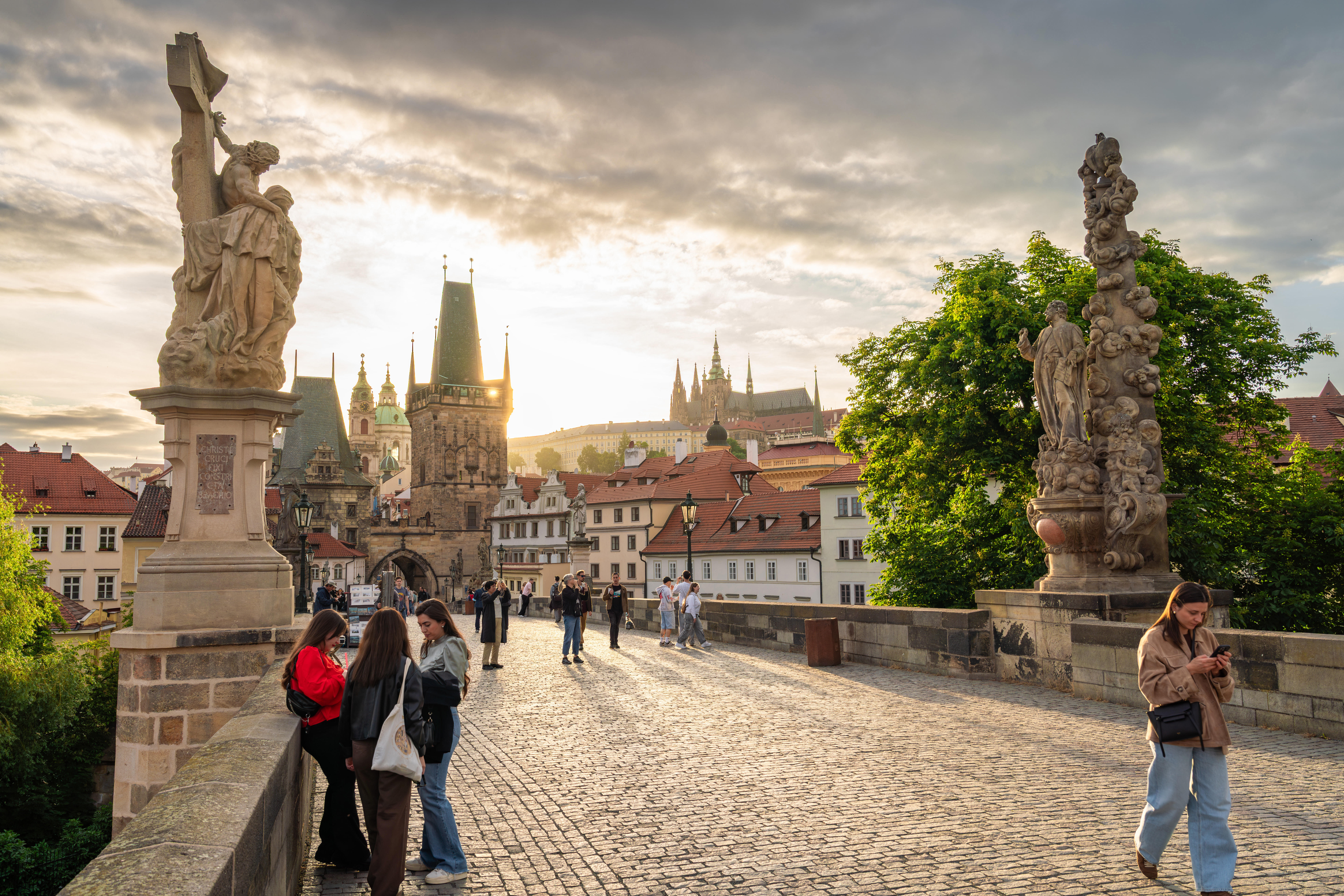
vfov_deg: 45.0
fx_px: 1083
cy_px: 448
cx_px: 672
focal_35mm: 29
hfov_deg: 63.7
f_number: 6.3
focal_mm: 29
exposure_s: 1/160
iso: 100
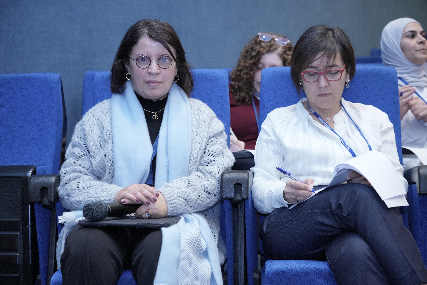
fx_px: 771
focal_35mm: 65
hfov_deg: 31.0
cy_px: 142
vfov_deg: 20.9
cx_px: 214
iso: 4000
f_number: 4
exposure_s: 1/160
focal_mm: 65
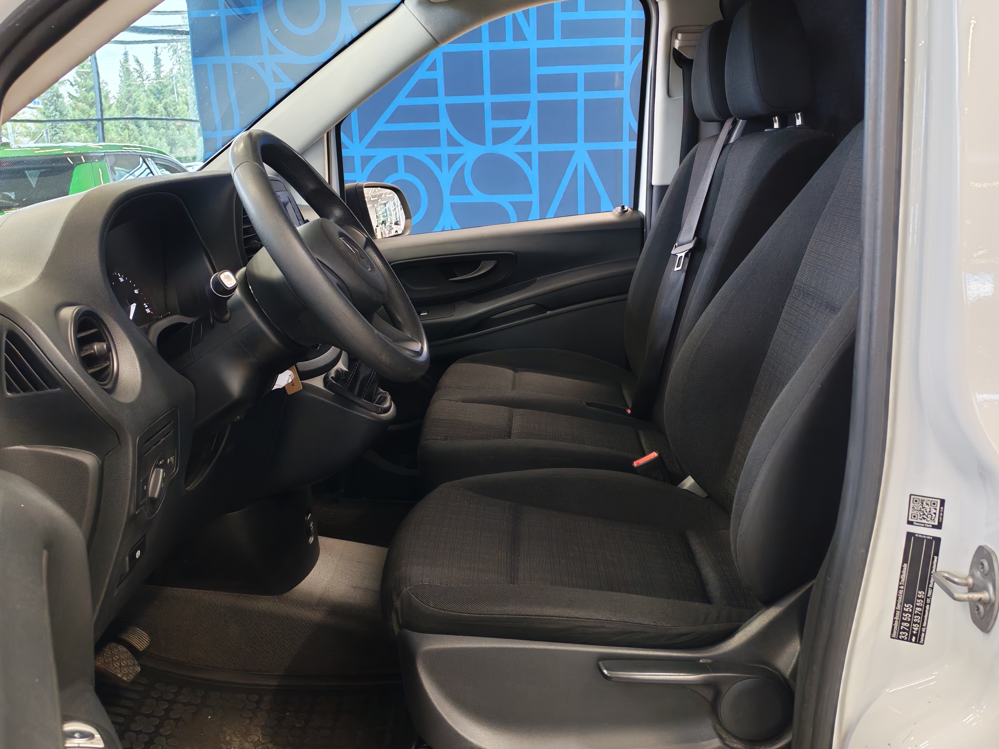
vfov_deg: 41.8
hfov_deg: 54.0
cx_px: 500
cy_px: 374
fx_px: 981
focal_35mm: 34
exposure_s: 1/100
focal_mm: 6.12
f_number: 1.9
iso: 640
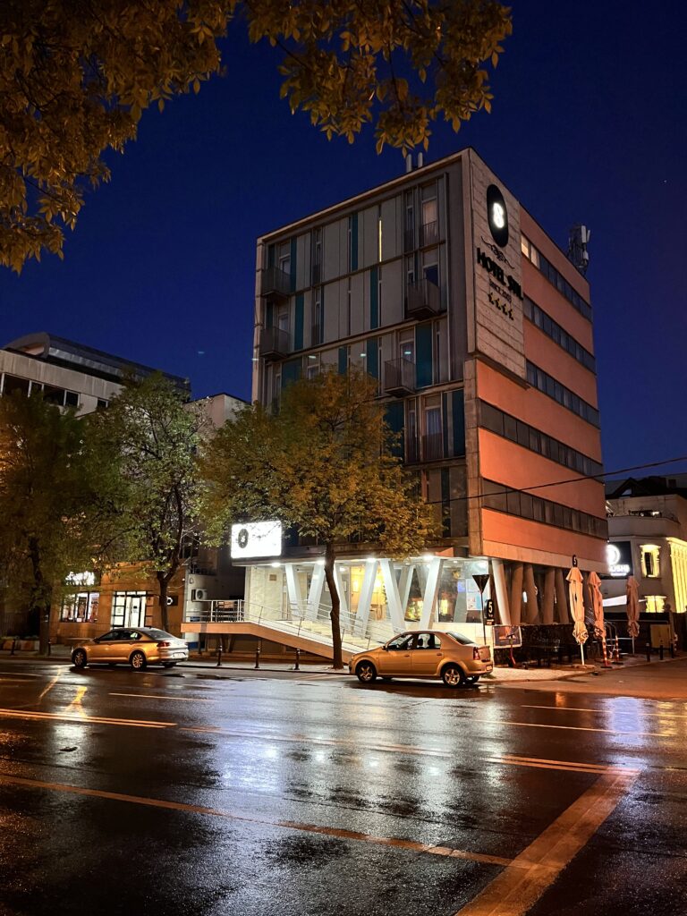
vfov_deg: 67.3
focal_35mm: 26
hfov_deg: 53.1
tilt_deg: +11.6
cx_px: 344
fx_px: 688
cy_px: 458
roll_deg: -1.5
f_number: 1.6
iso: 640
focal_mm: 5.1
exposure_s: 1/25
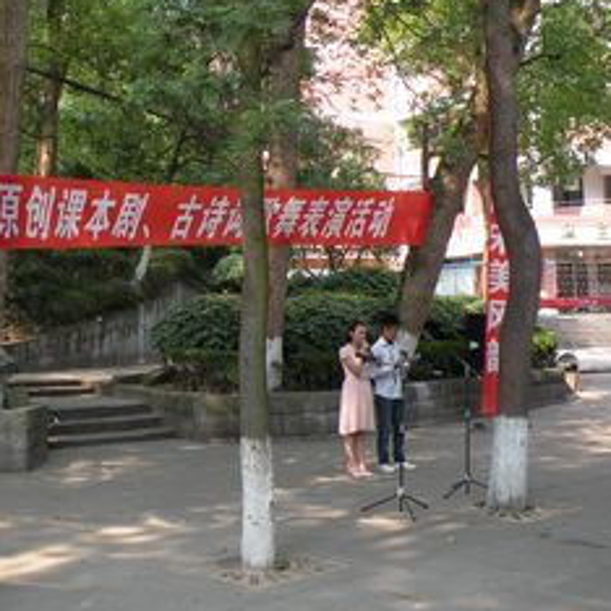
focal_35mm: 51
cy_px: 247
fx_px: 1018
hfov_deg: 32.3
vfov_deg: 33.3
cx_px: 107
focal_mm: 4.7
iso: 64
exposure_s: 1/104
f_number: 4
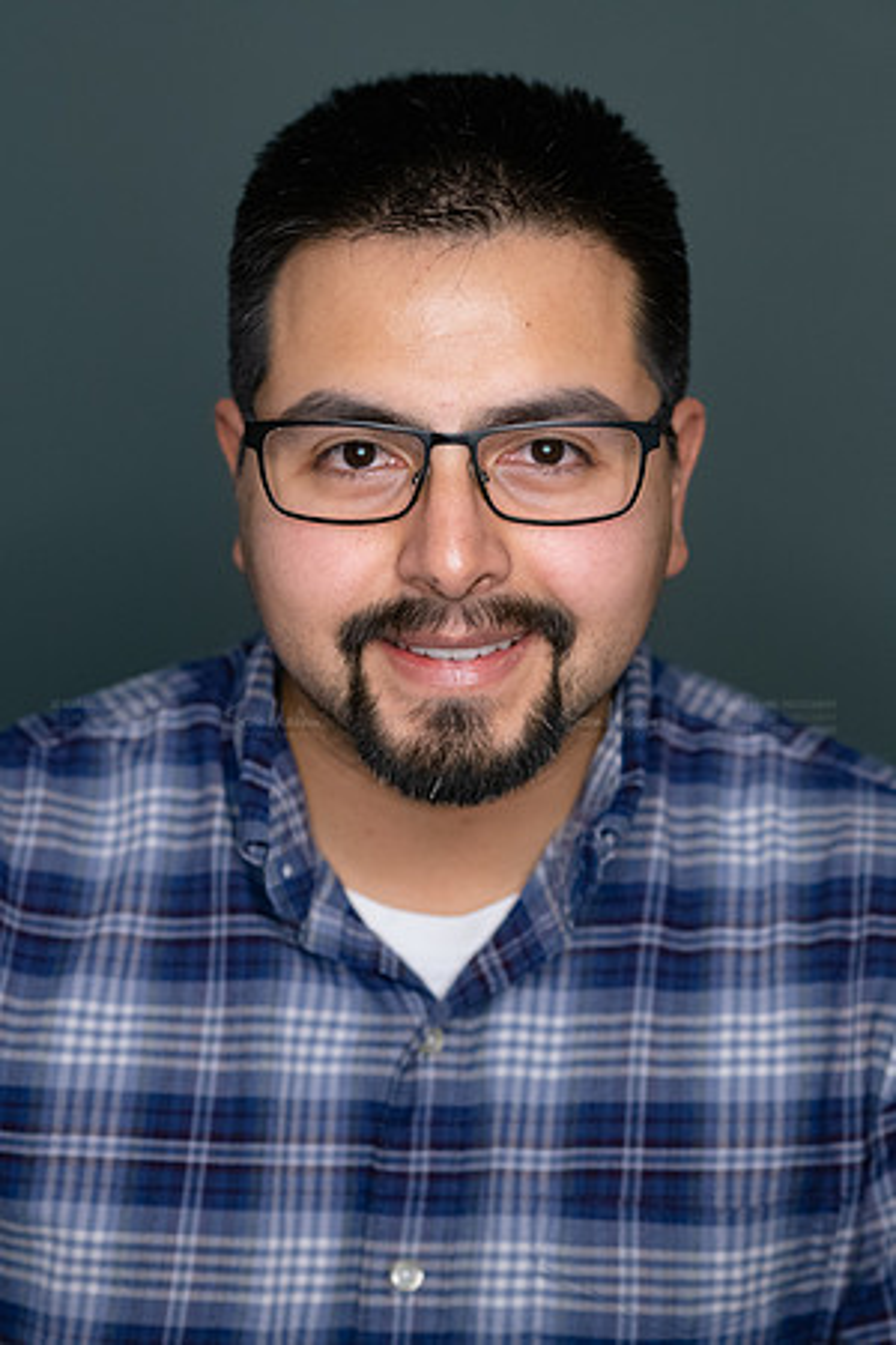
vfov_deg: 23.9
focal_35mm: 85
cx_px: 448
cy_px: 672
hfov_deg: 16.1
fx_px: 3173
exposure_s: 1/250
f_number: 3.5
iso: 2000
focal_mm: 85
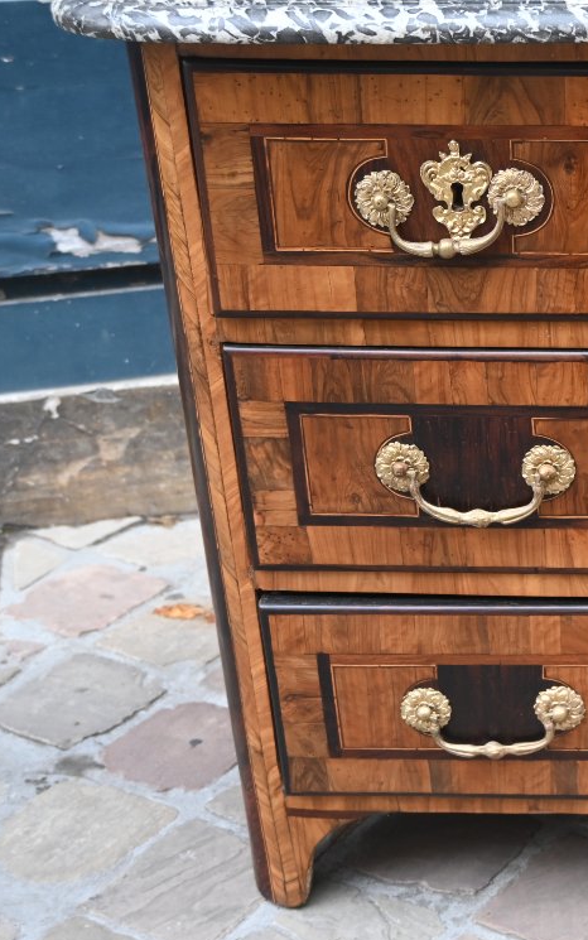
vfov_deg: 31.4
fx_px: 1672
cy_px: 483
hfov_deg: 18.8
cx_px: 710
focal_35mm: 65
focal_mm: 26.5
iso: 400
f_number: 3.8
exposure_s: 1/125
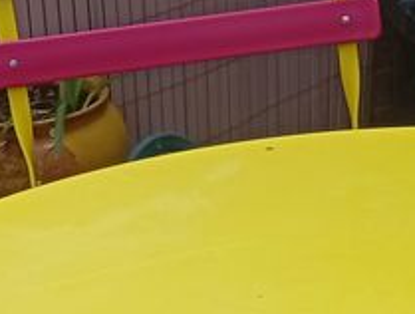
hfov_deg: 15.0
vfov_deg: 10.5
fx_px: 1551
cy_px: 649
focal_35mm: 129
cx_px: 385
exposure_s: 1/656
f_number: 1.8
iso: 50
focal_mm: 3.84
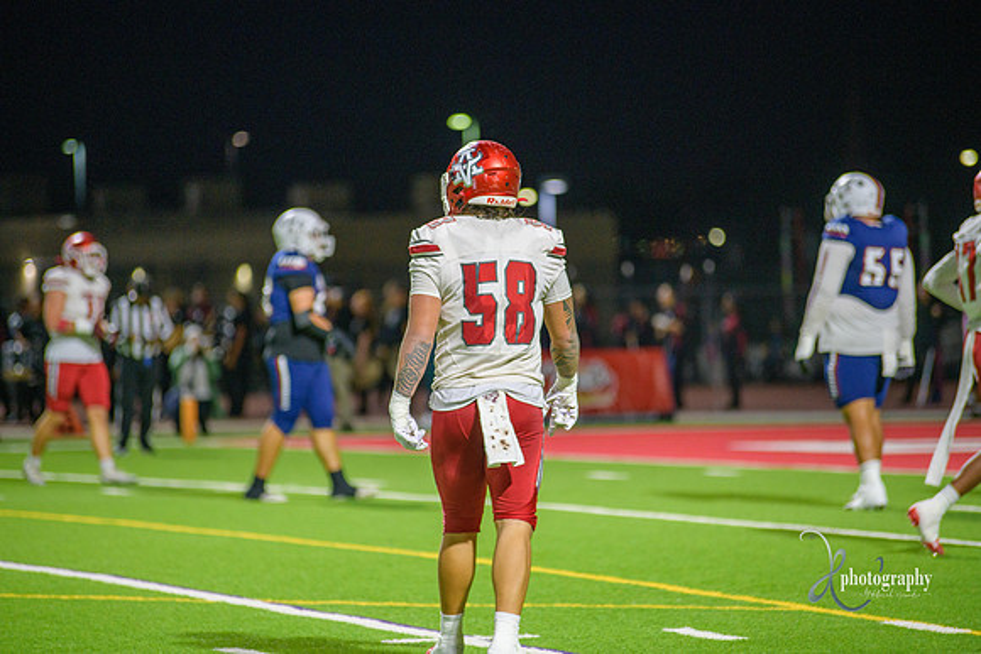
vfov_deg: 6.9
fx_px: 5451
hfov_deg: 10.3
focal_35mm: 200
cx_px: 490
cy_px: 327
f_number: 2.8
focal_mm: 200
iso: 1250
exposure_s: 1/320
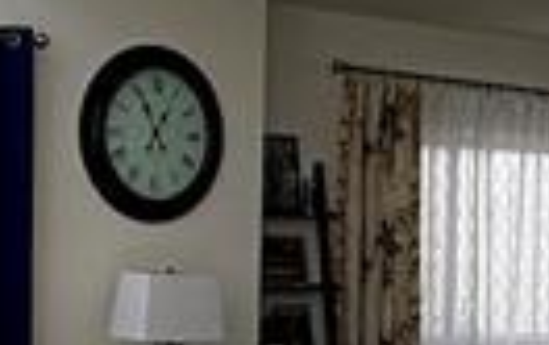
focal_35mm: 115
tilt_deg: -1.7
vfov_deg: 11.4
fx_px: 1724
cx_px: 349
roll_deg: -1.2
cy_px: 283
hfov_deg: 18.1
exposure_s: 1/188
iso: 64
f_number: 2.2
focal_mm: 2.22
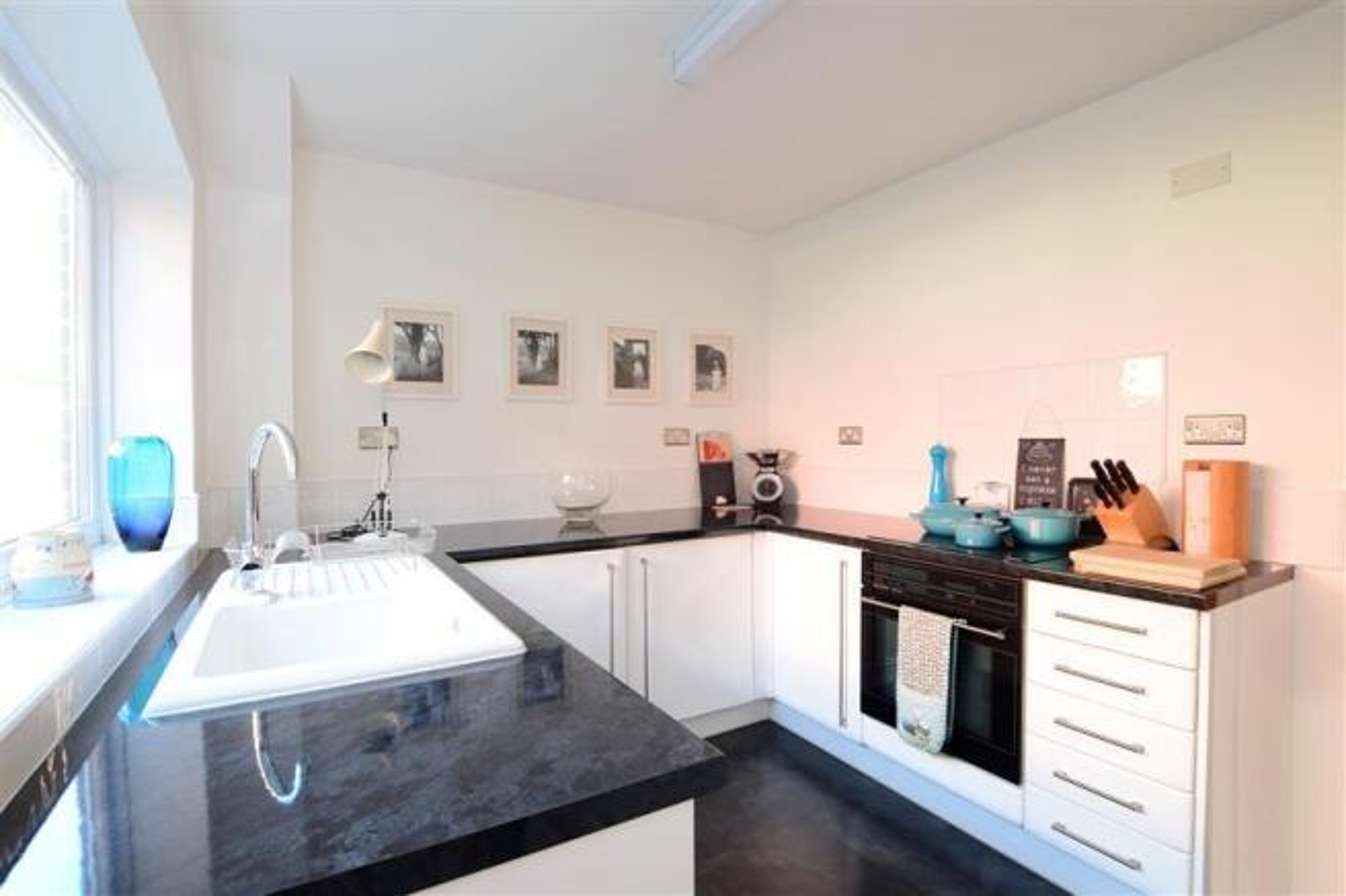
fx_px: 617
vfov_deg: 72.0
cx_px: 673
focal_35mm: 16
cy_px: 448
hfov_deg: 95.0
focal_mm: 11
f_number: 8
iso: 200
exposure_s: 1/5
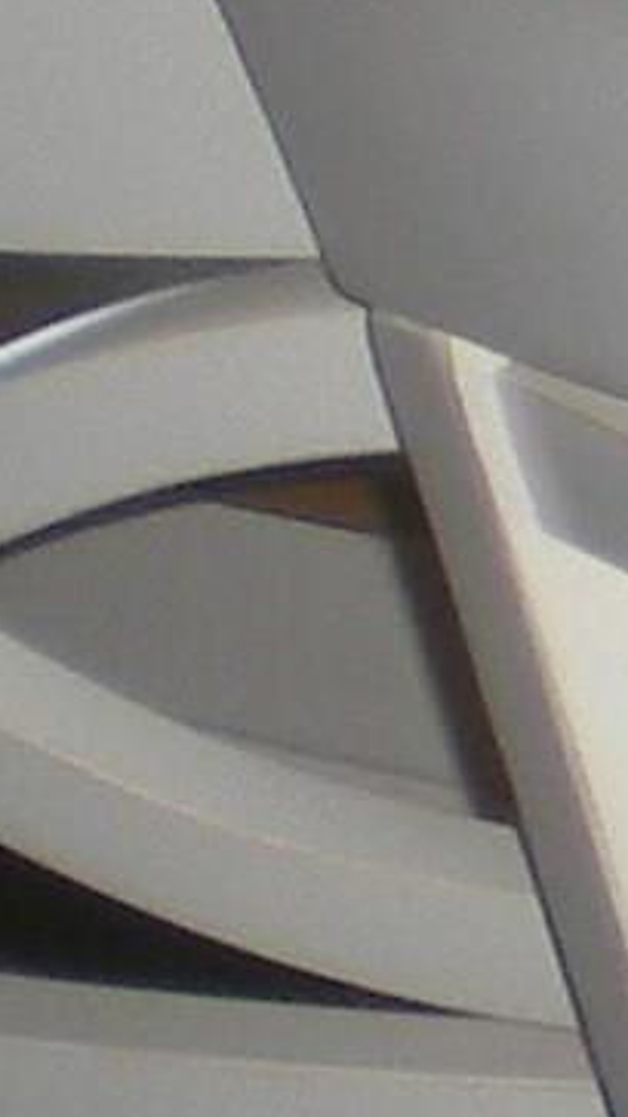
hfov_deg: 3.3
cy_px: 12
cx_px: 2611
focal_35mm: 350
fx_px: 10369
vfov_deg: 6.2
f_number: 3.1
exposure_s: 1/30
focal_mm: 6.3
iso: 86
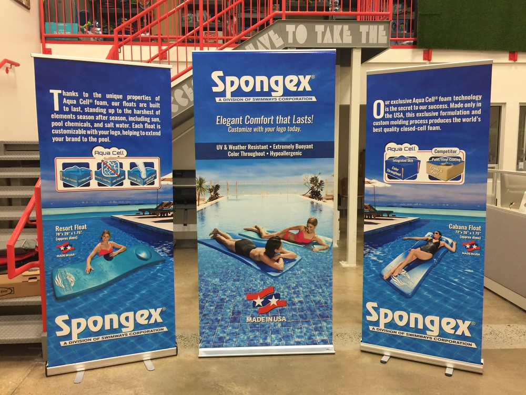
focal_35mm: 29
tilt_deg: -5.6
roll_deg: -0.8
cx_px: 263
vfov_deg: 48.2
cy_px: 198
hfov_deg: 61.7
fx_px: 441
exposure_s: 1/15
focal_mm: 4.15
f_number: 2.2
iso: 40
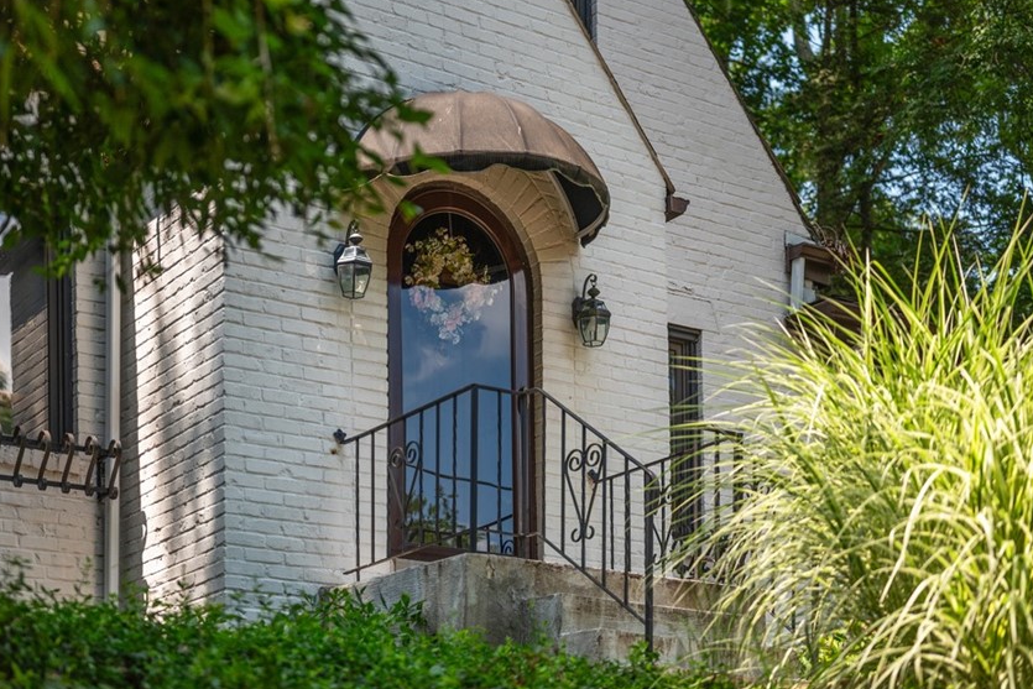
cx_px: 434
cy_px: 333
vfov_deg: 20.9
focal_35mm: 65
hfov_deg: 30.9
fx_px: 1865
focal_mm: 50
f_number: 1.8
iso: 400
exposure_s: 1/8000
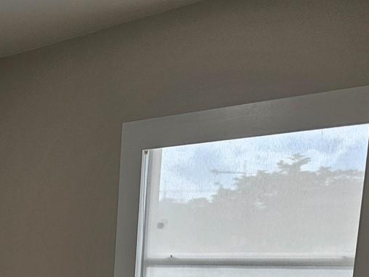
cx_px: 25
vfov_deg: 18.2
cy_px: 412
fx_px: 767
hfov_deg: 26.0
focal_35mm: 72
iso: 80
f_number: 1.7
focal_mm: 6.3
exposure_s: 1/120
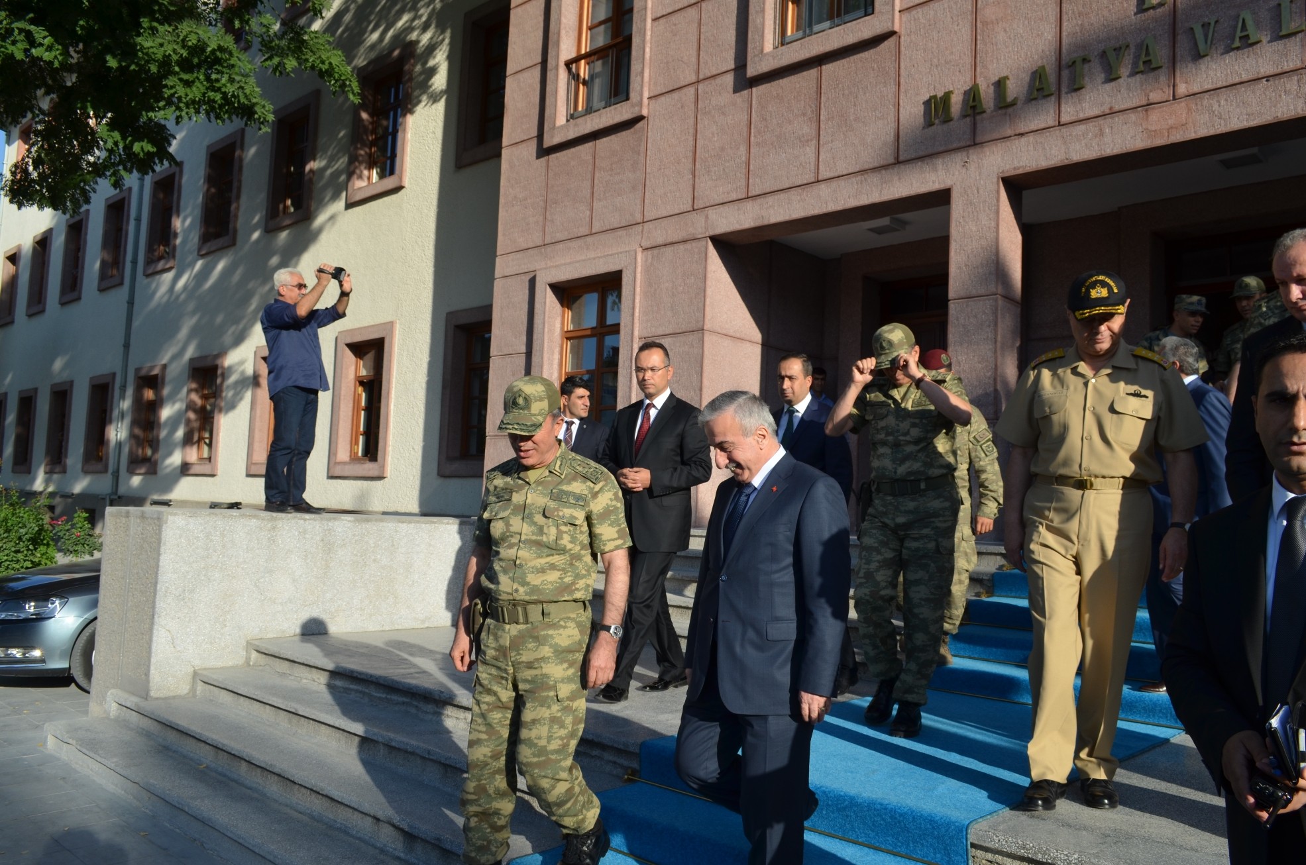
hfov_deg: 67.5
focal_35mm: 27
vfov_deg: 47.7
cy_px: 432
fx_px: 978
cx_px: 653
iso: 140
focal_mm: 18
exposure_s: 1/250
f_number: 8
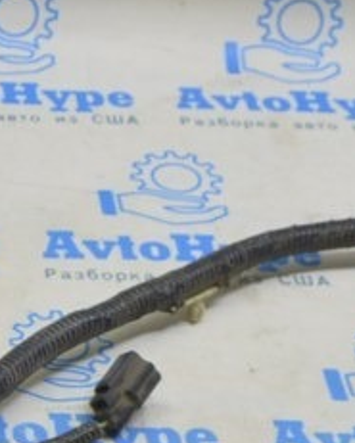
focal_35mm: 137
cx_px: -263
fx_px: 1798
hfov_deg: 10.6
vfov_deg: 13.9
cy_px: 383
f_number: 5.6
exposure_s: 1/25
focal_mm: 22
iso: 400
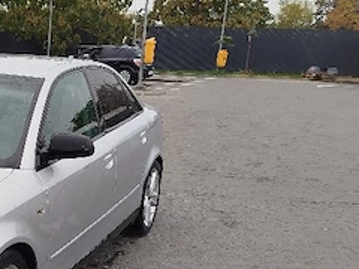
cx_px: -12
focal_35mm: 60
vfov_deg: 24.0
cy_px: 224
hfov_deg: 29.7
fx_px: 622
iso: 50
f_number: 1.7
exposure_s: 1/233
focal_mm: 5.31
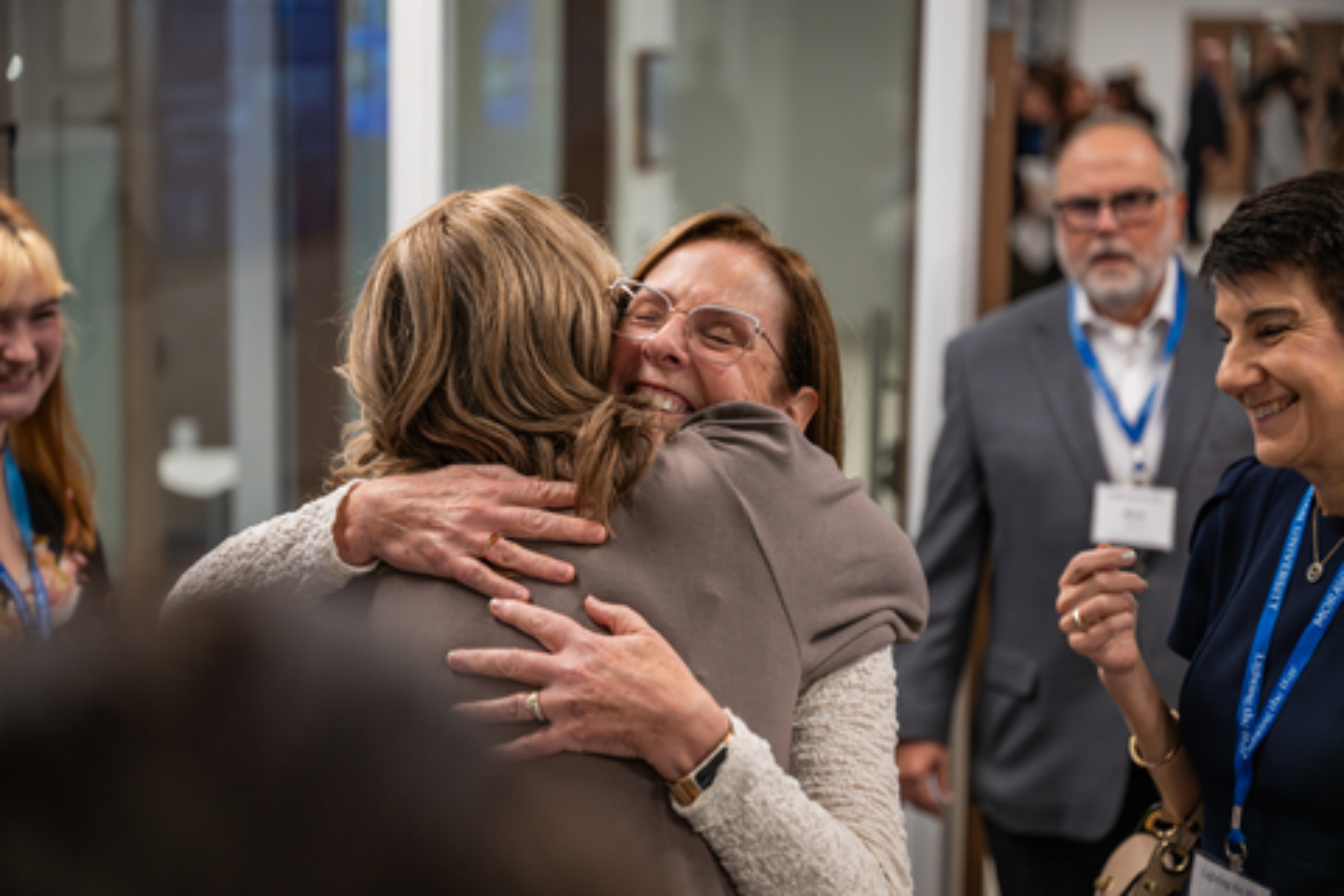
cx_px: 672
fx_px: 2613
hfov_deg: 28.8
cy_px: 448
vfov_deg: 19.5
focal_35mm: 70
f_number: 2.8
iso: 2000
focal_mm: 70
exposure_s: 1/250
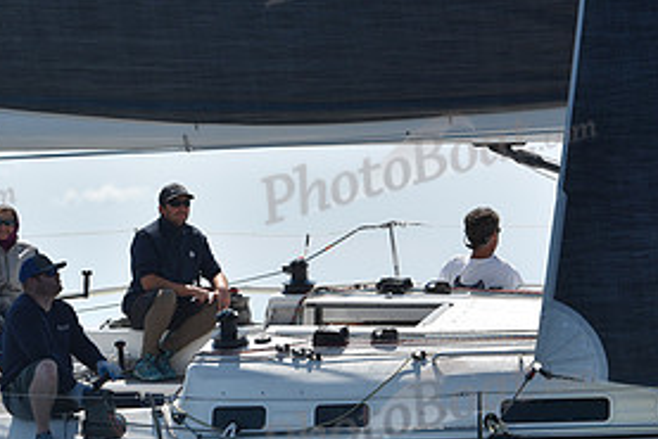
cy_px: 319
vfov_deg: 5.4
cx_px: 140
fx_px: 4663
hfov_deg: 8.1
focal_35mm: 255
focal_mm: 122
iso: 250
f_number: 7.1
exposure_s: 1/1600
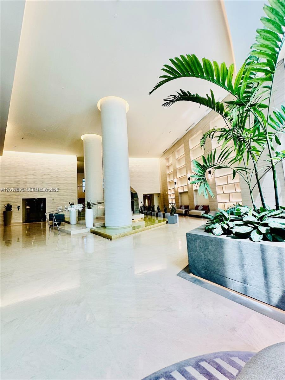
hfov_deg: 85.7
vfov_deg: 102.1
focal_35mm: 14
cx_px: 142
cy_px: 190
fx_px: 154
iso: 100
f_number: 2.2
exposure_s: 1/120
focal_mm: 2.22
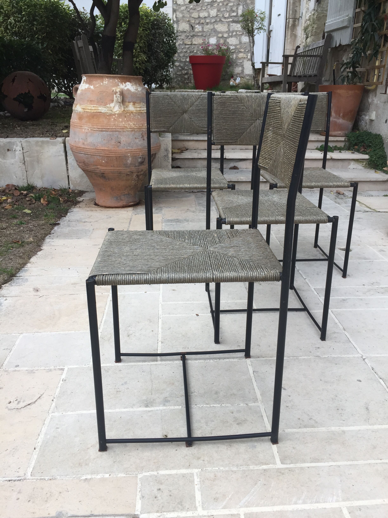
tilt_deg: -18.7
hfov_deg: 48.2
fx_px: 433
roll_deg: -1.2
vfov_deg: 61.7
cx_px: 194
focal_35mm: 29
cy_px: 259
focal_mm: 4.15
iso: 32
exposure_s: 1/213
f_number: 2.2
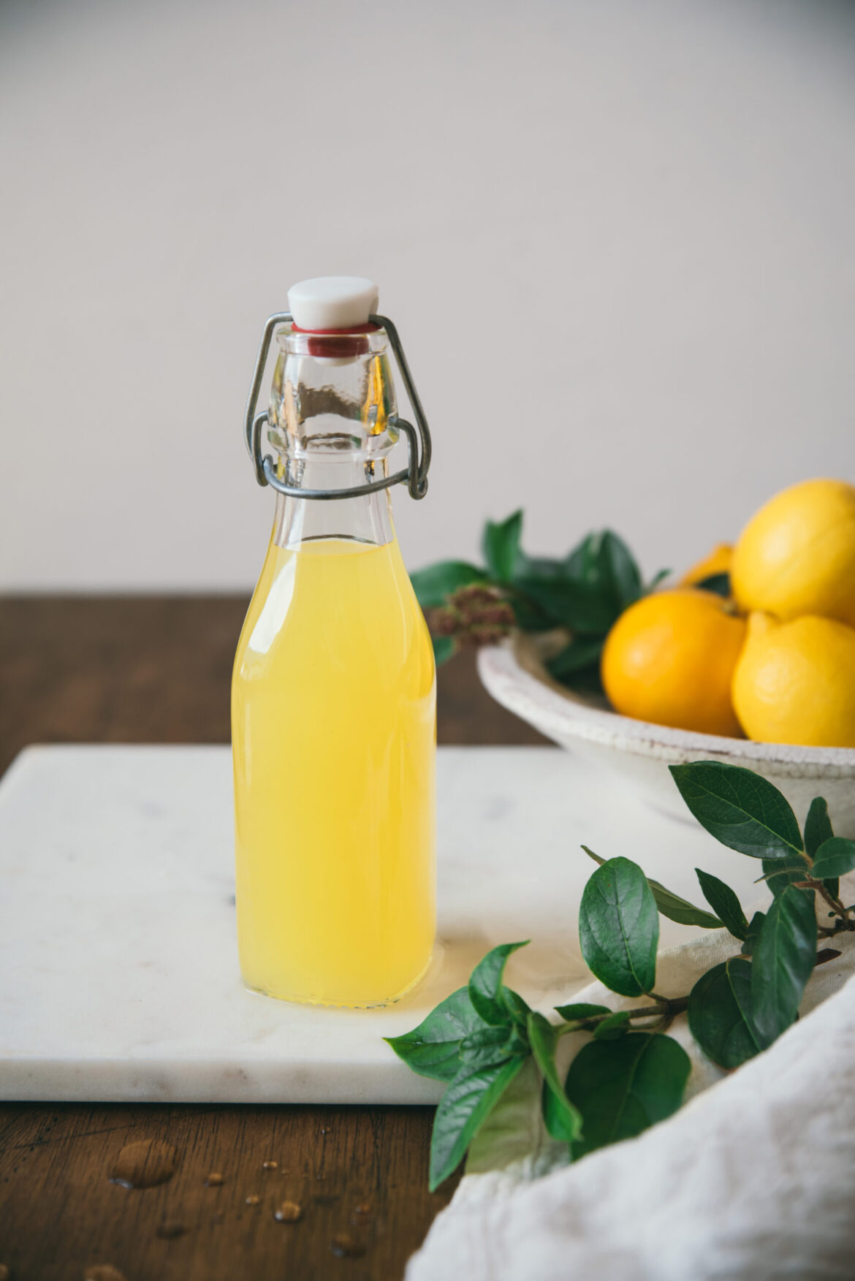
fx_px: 2207
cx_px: 428
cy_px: 640
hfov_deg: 21.9
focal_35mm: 62
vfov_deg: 32.4
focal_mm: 62
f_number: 3.5
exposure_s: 1/200
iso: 320
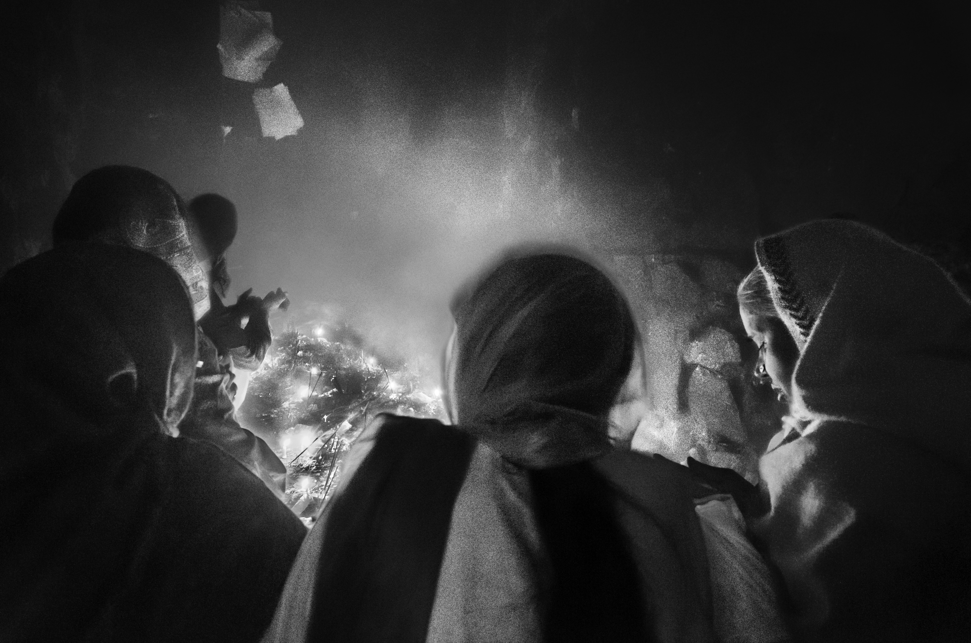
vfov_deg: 47.7
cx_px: 486
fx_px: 727
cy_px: 322
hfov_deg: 67.5
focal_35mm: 27
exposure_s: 1/8
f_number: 7.1
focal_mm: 18
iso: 2500
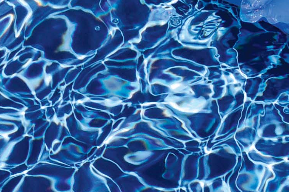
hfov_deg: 6.0
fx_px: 2614
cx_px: 711
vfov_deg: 4.2
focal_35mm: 326
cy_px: 64
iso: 200
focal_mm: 38
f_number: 16
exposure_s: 1/200
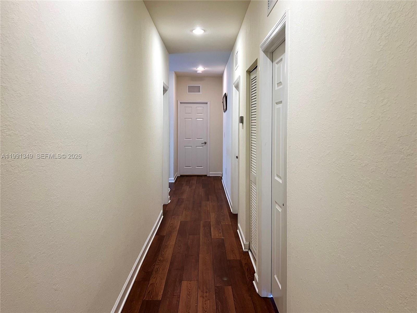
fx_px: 313
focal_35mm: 26
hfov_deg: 67.3
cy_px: 156
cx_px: 208
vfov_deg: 53.1
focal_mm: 5.7
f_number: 1.5
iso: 80
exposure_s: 1/60
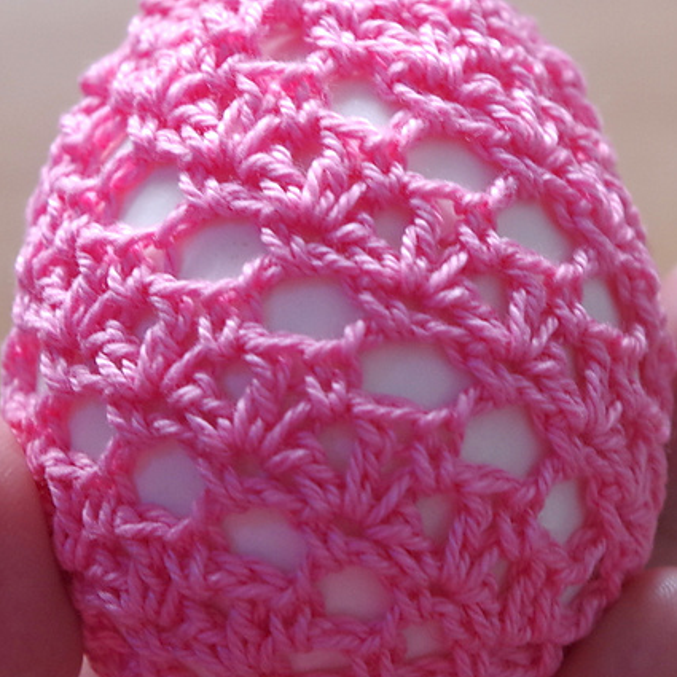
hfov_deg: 21.1
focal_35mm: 82
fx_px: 1814
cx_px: 338
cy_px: 293
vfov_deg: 21.1
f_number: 7.1
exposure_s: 1/15
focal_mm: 42.5
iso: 400
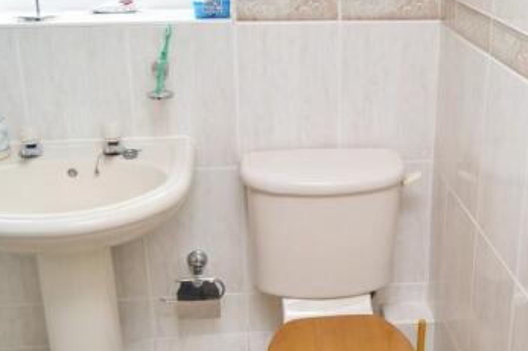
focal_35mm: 51
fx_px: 748
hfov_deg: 38.2
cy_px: 201
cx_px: 373
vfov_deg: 26.4
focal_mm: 18
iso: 400
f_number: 5.6
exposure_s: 1/60
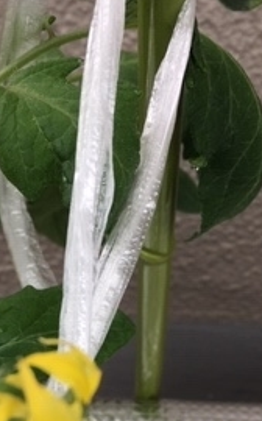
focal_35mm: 73
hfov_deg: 17.7
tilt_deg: -54.1
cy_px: 413
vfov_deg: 26.8
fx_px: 837
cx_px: 61
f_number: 2.2
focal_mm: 4.15
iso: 32
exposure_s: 1/120
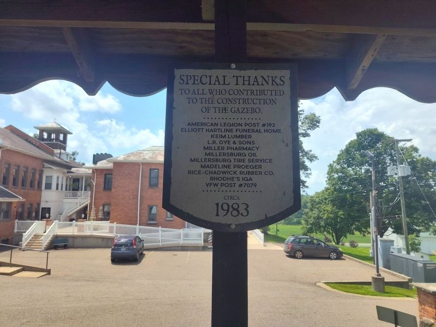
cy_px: 164
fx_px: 290
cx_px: 218
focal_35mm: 23
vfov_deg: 58.9
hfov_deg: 73.9
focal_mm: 5.56
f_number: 1.8
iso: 100
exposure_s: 1/1623
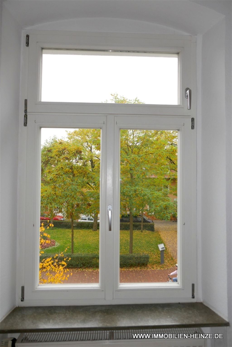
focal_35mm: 25
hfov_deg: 51.3
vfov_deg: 71.5
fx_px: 241
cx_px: 116
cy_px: 174
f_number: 2.8
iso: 125
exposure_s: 1/200
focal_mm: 9.1
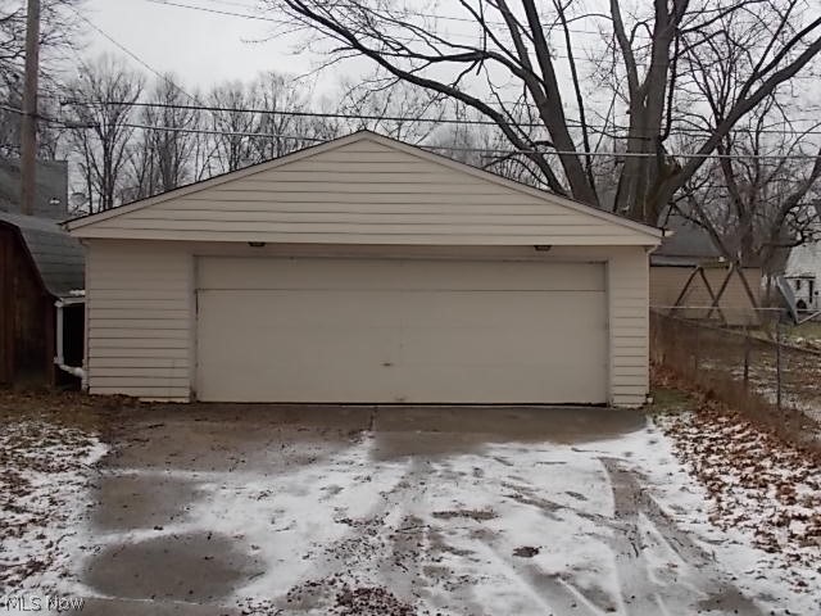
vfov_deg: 41.8
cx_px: 410
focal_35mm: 34
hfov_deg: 54.0
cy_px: 308
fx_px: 806
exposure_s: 1/125
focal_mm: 6.1
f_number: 3.4
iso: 80
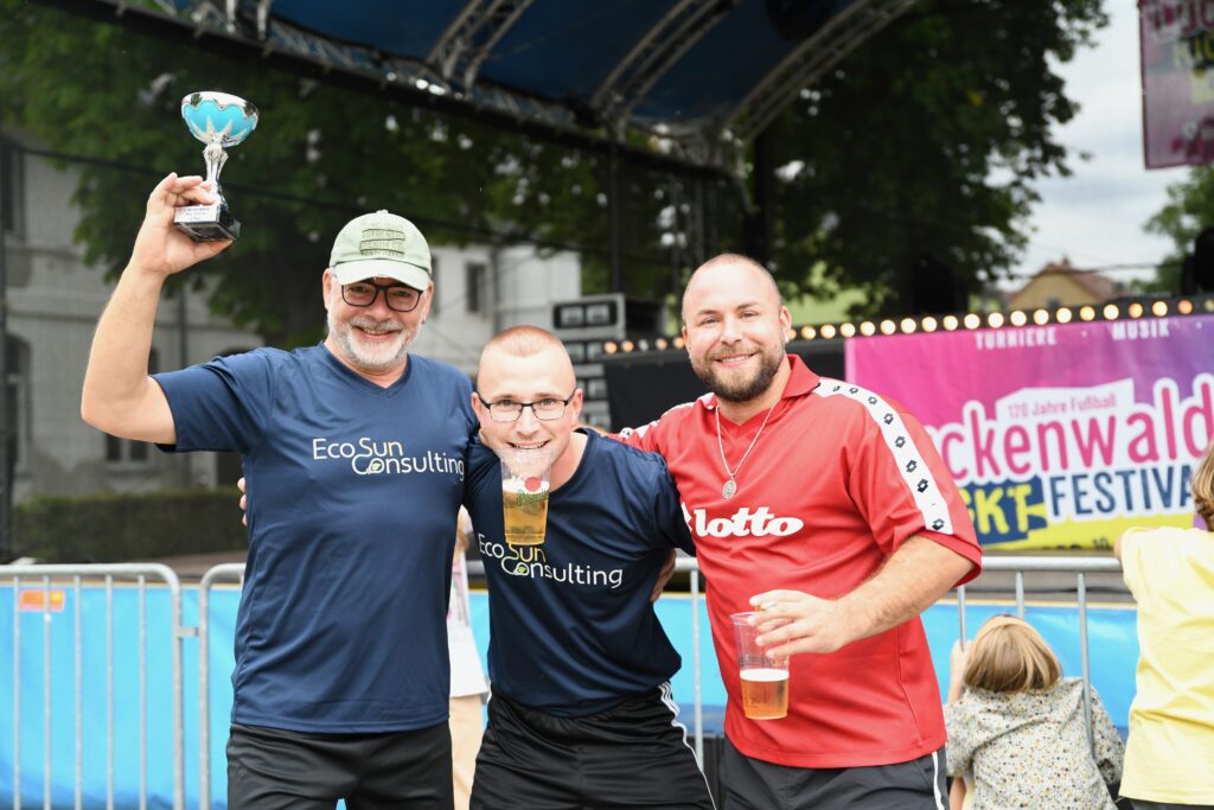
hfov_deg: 38.2
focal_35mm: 52
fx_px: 1754
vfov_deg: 26.0
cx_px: 607
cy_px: 405
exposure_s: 1/1600
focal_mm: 52
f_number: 2.8
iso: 800
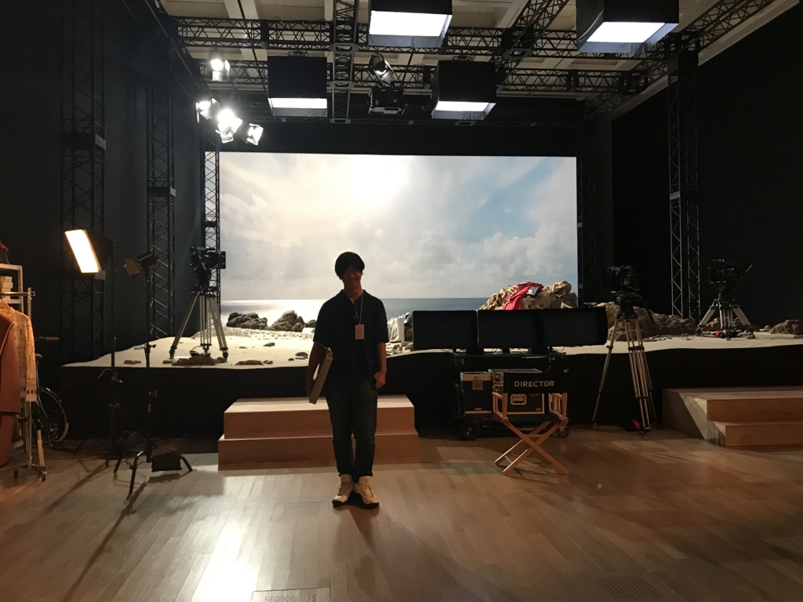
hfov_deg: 63.4
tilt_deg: -0.6
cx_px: 402
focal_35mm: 28
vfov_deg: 49.7
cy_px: 301
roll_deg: +0.2
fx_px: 650
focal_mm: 3.99
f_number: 1.8
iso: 80
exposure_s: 1/17
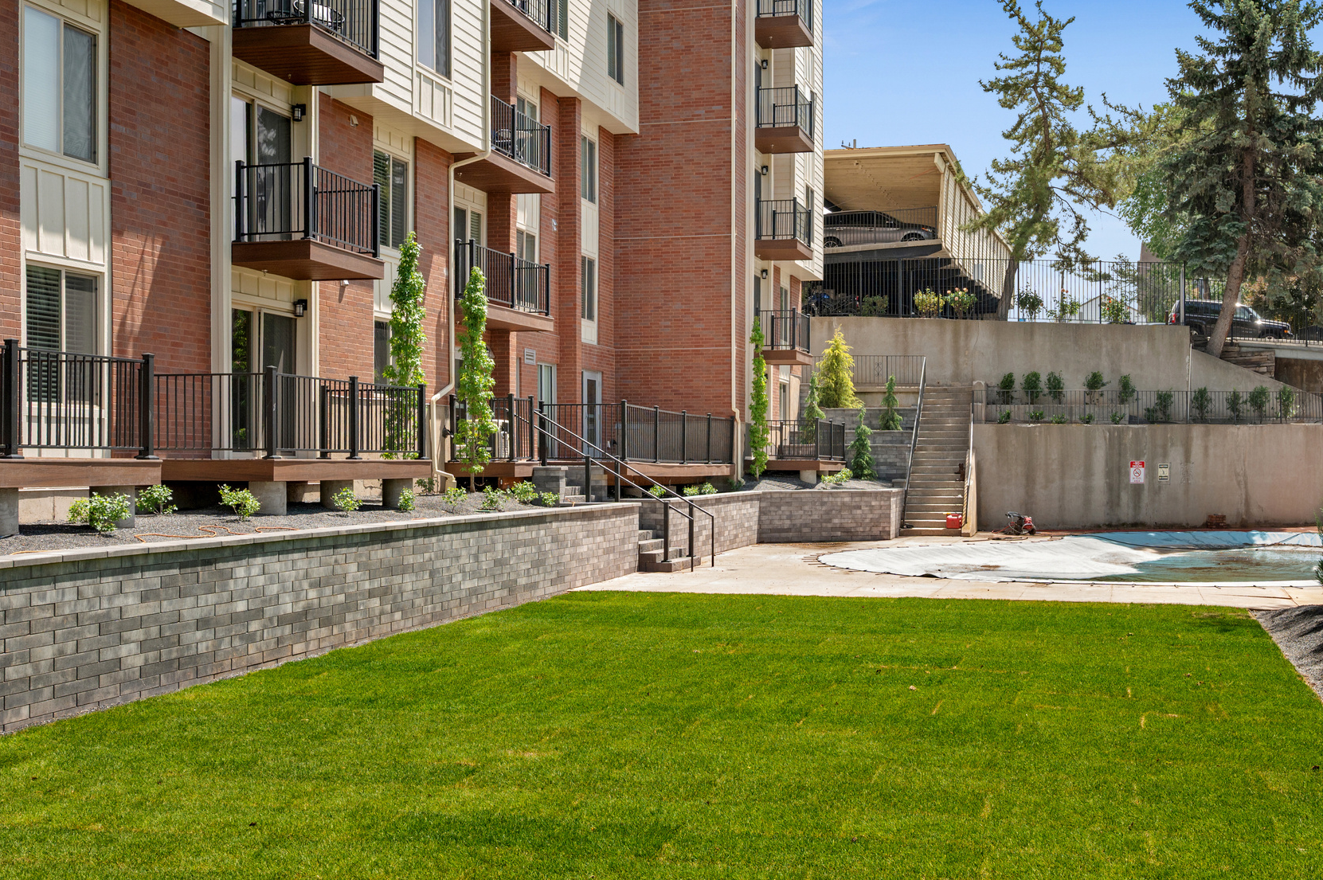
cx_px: 757
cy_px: 365
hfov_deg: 51.7
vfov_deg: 35.8
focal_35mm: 37
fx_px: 1359
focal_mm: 30
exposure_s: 1/500
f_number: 7.1
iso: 500
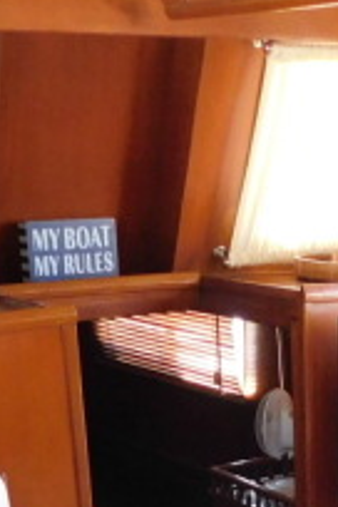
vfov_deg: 19.6
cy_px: 693
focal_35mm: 94
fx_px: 1324
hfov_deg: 14.3
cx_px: 350
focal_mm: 4
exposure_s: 1/25
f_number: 3
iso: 400
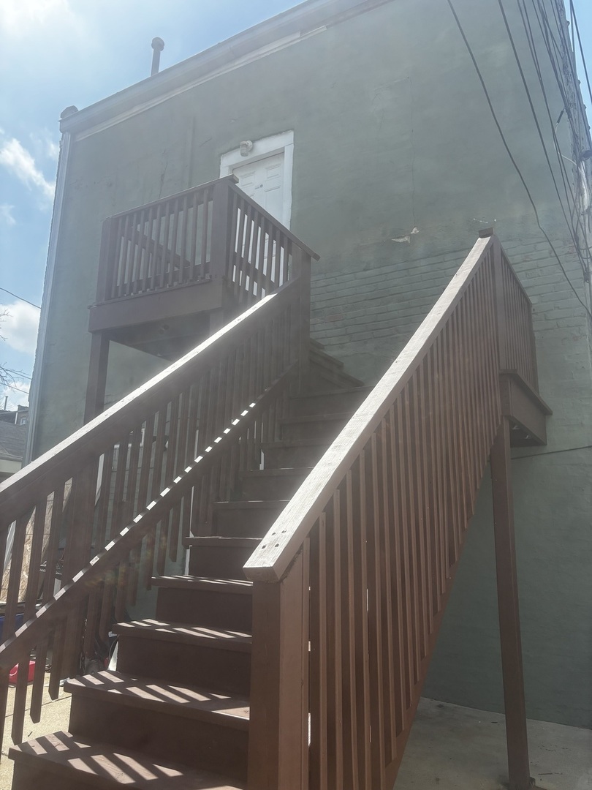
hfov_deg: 53.1
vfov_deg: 67.3
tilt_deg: +13.0
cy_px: 395
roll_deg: -1.3
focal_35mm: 26
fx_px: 593
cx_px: 296
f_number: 1.6
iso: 50
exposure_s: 1/3311
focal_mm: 5.96
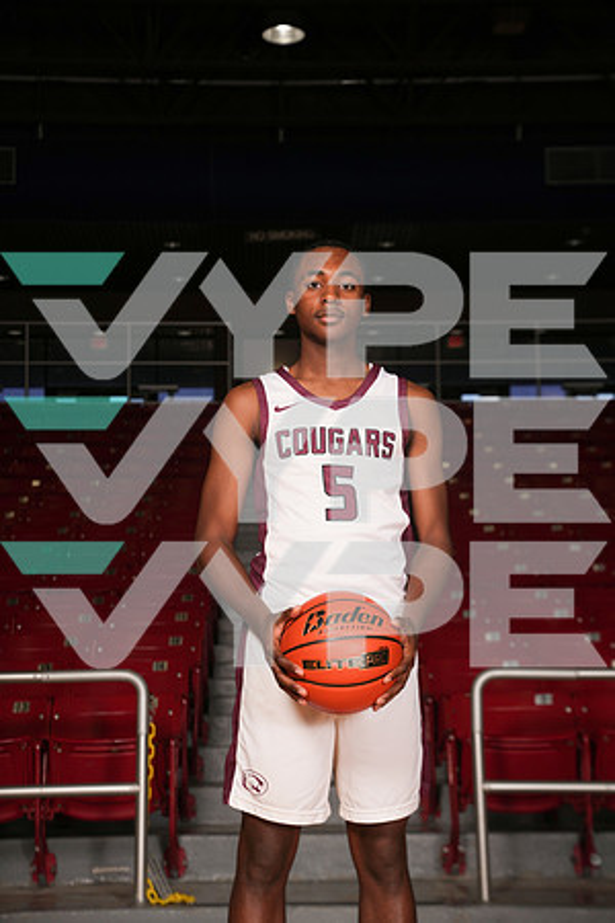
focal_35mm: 70
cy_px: 462
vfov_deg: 28.8
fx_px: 1794
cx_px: 308
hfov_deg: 19.5
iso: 250
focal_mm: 70
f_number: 6.3
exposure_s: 1/200
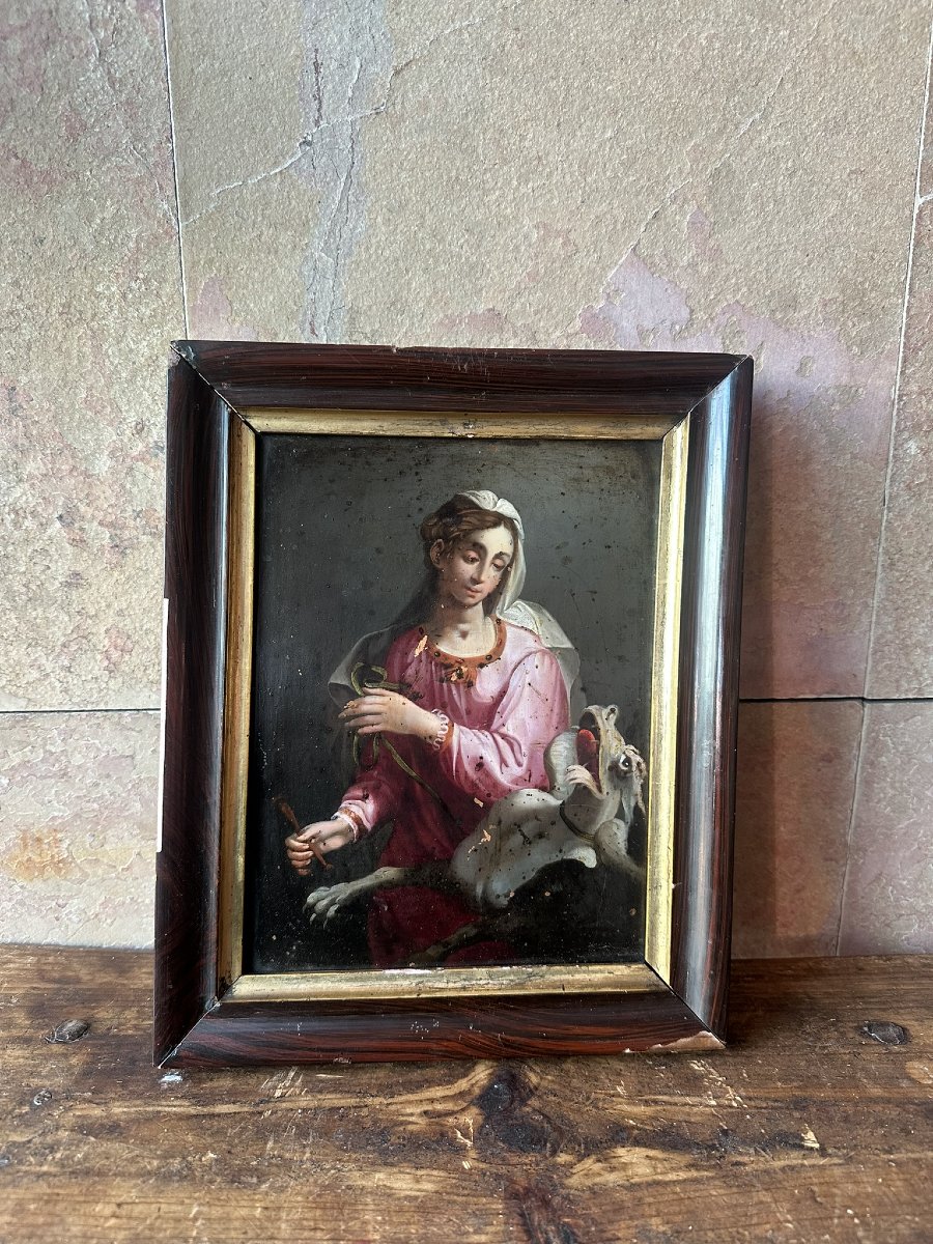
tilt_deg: -14.1
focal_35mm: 24
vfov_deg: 71.6
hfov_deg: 56.8
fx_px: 862
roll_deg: -0.1
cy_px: 622
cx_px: 466
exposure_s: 1/50
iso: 200
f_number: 1.78
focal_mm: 6.86
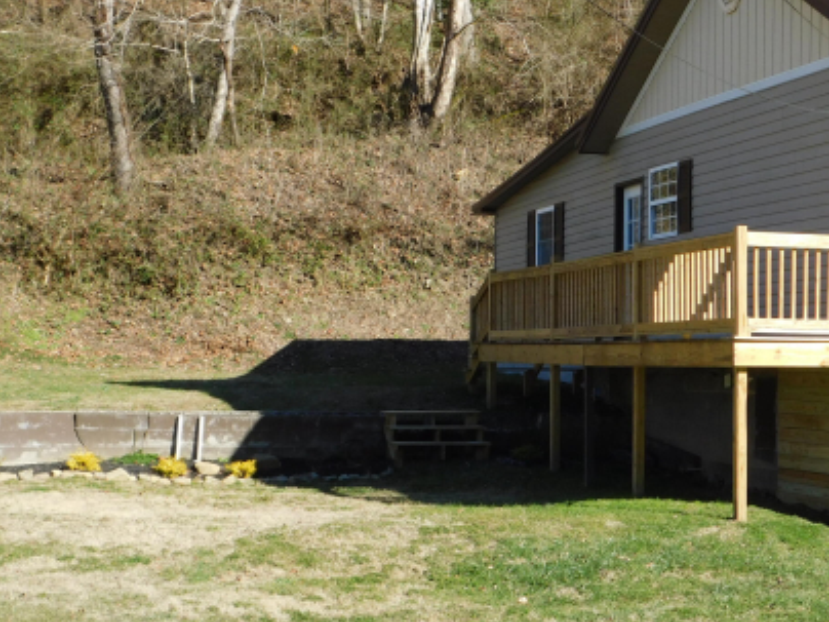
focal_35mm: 66
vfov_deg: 22.3
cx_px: 502
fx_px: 1581
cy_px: 316
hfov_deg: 29.3
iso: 125
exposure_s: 1/640
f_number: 3.6
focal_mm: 7.1
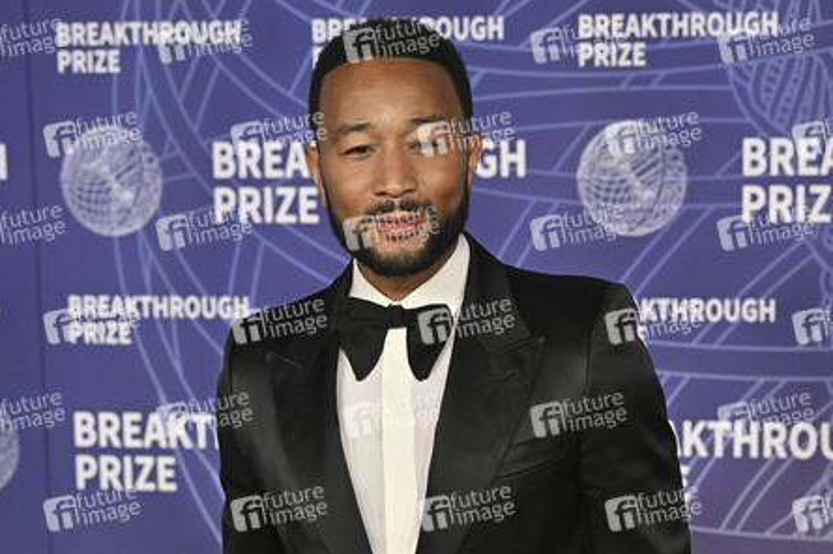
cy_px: 275
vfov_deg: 18.2
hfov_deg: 27.0
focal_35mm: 75
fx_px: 1734
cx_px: 416
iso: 2000
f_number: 4
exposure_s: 1/320
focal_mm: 74
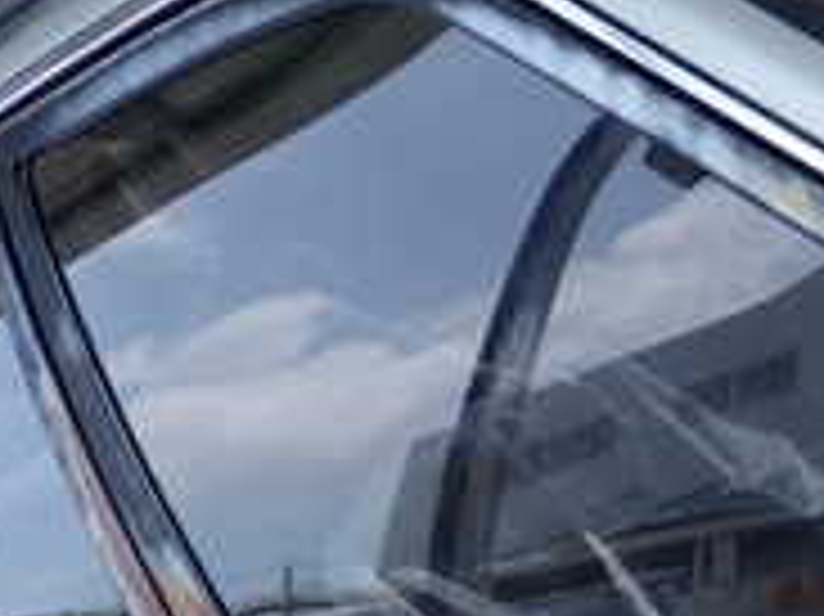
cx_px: 1180
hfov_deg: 15.6
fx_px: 2807
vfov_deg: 12.2
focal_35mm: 118
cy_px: 787
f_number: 2.5
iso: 100
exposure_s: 1/640
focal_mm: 6.37
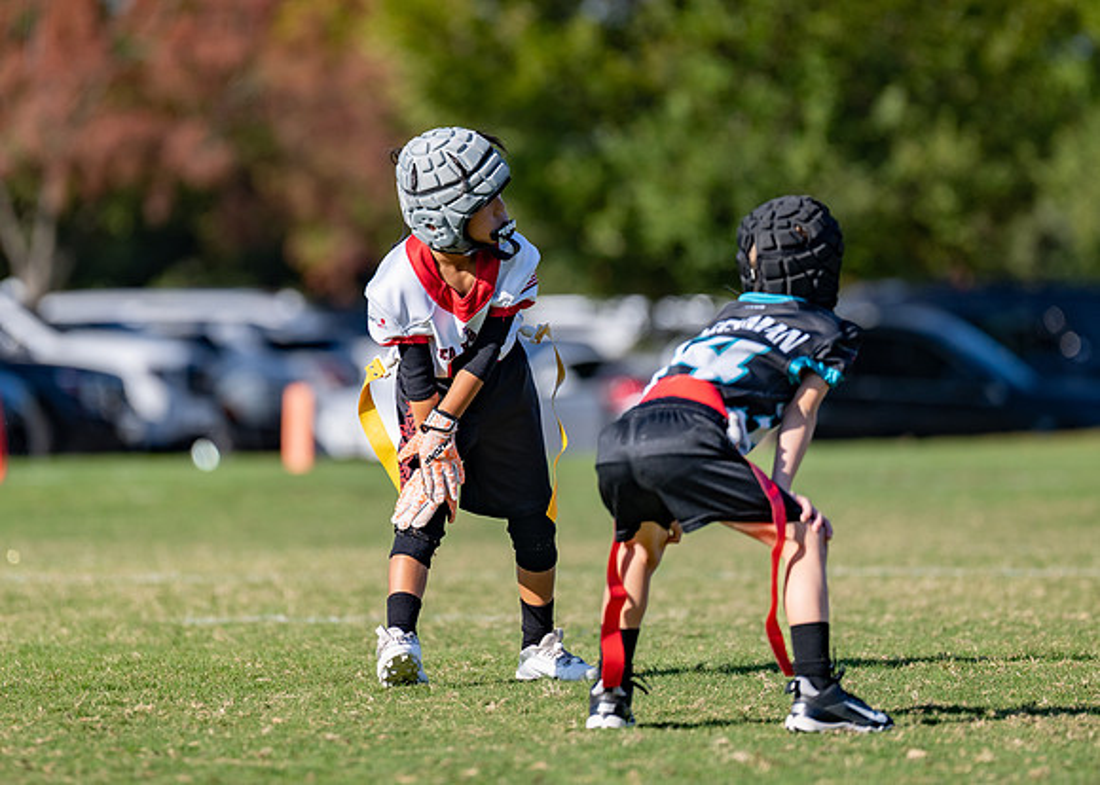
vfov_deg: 4.2
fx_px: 10657
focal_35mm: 341
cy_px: 309
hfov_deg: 5.9
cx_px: 459
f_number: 2.8
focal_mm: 200
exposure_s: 1/2000
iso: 100
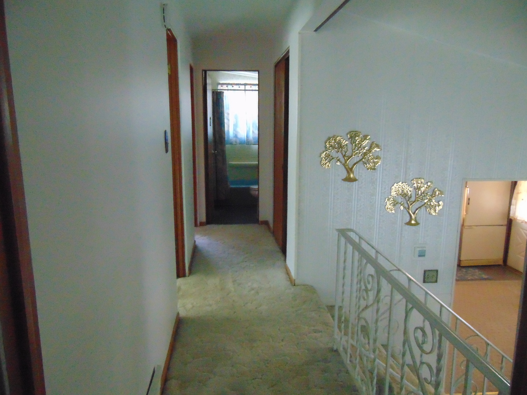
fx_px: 381
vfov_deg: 54.9
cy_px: 198
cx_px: 264
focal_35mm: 25
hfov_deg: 69.4
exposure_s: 1/50
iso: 800
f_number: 3
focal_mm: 4.5
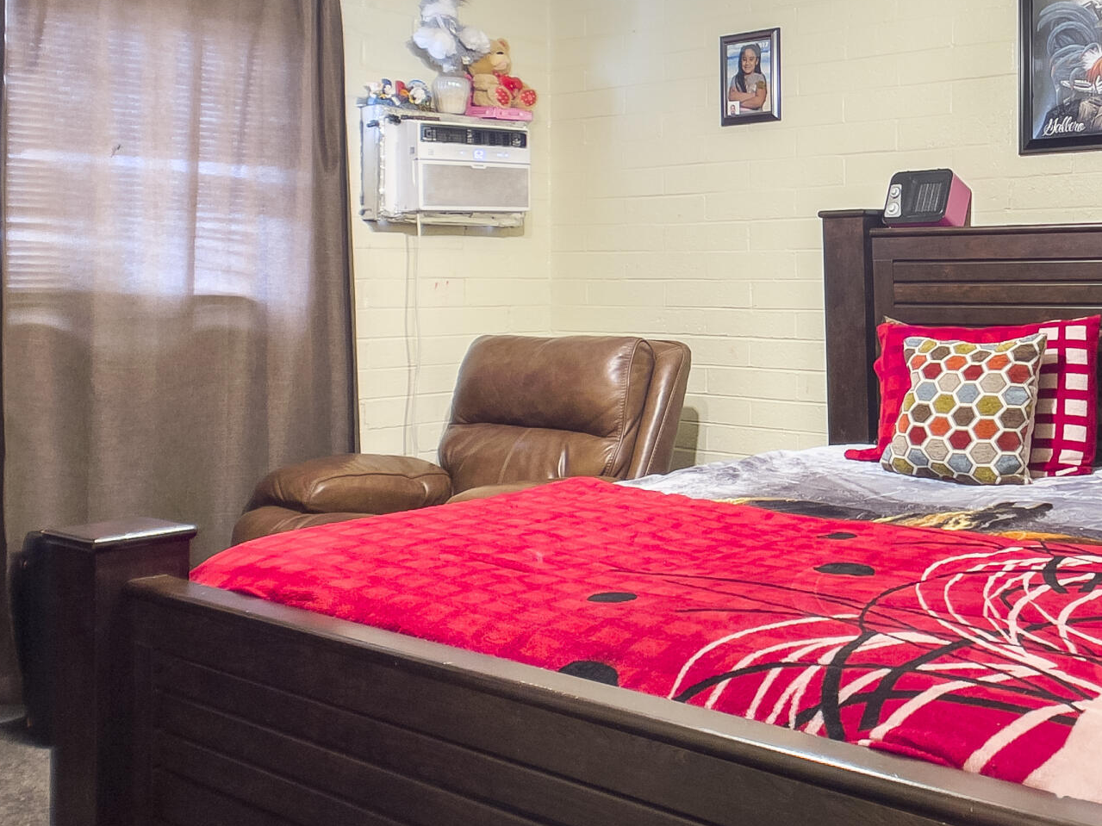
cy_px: 288
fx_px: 1942
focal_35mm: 61
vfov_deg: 23.9
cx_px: 838
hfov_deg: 31.1
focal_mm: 5.1
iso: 100
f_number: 1.6
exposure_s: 1/10
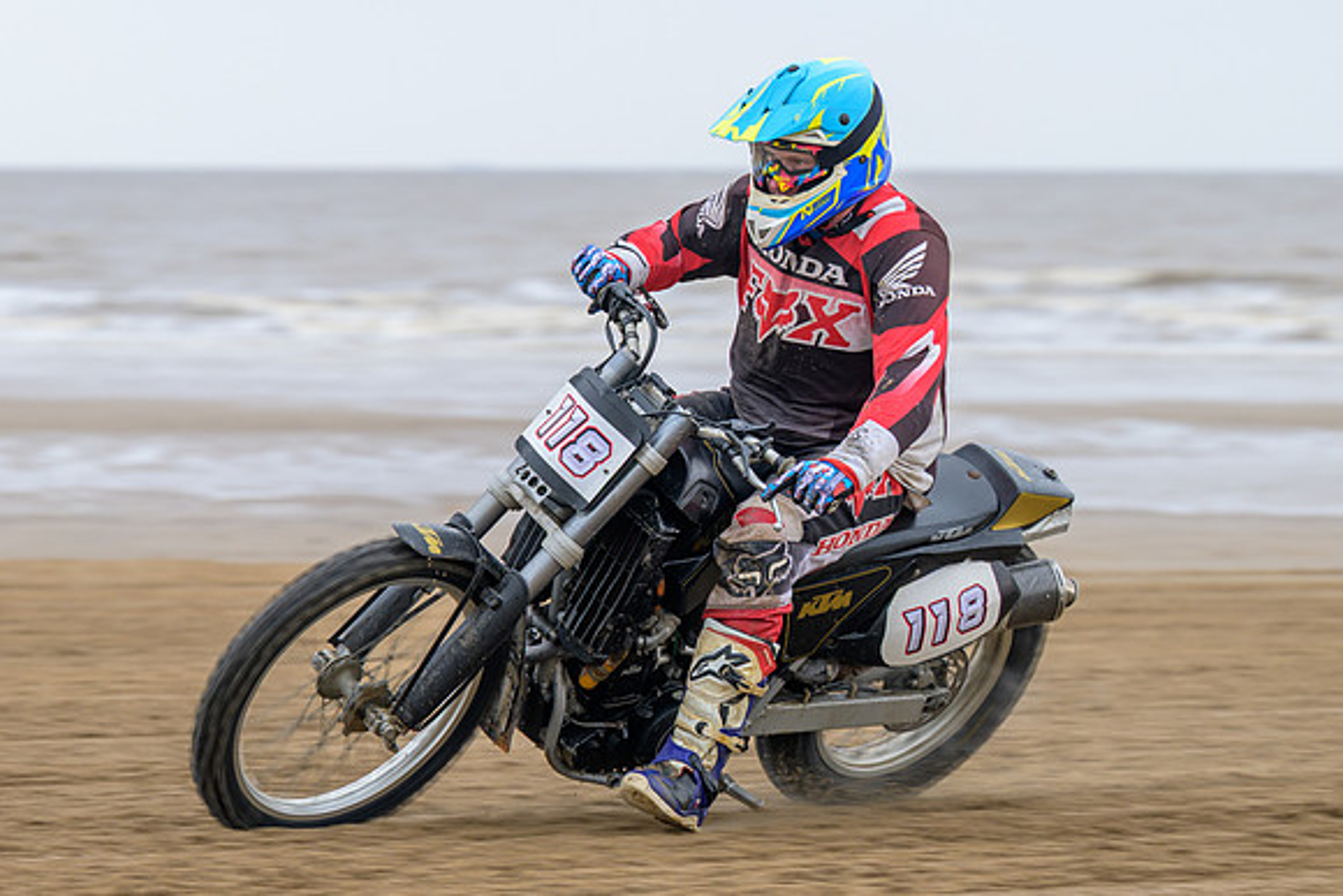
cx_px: 499
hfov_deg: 10.4
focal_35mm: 197
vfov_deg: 7.0
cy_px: 476
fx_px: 7341
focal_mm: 103
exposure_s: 1/250
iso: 140
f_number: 4
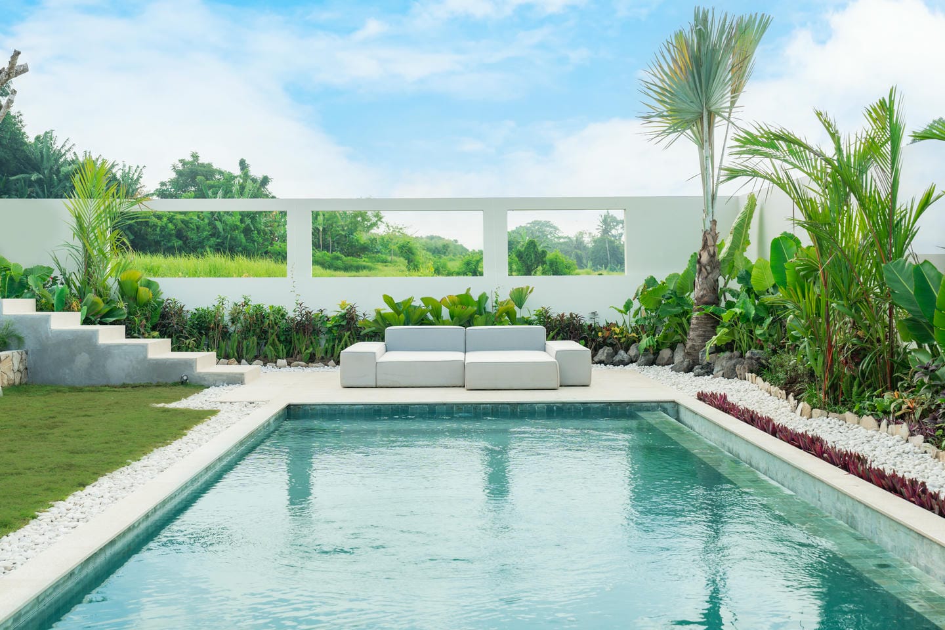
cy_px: 315
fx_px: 1129
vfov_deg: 31.2
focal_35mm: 43
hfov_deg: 45.4
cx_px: 472
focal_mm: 43
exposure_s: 1/50
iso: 100
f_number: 6.3
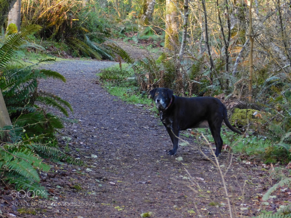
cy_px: 109
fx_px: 1547
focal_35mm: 184
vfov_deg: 8.1
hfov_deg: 10.7
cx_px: 146
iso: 560
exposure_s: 1/30
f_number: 5.4
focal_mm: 32.7
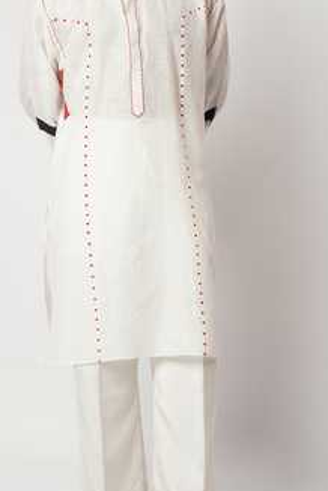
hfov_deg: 18.4
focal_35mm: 74
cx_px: 129
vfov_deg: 27.2
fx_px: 1011
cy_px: 198
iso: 100
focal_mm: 46.1
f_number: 5.6
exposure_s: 1/200
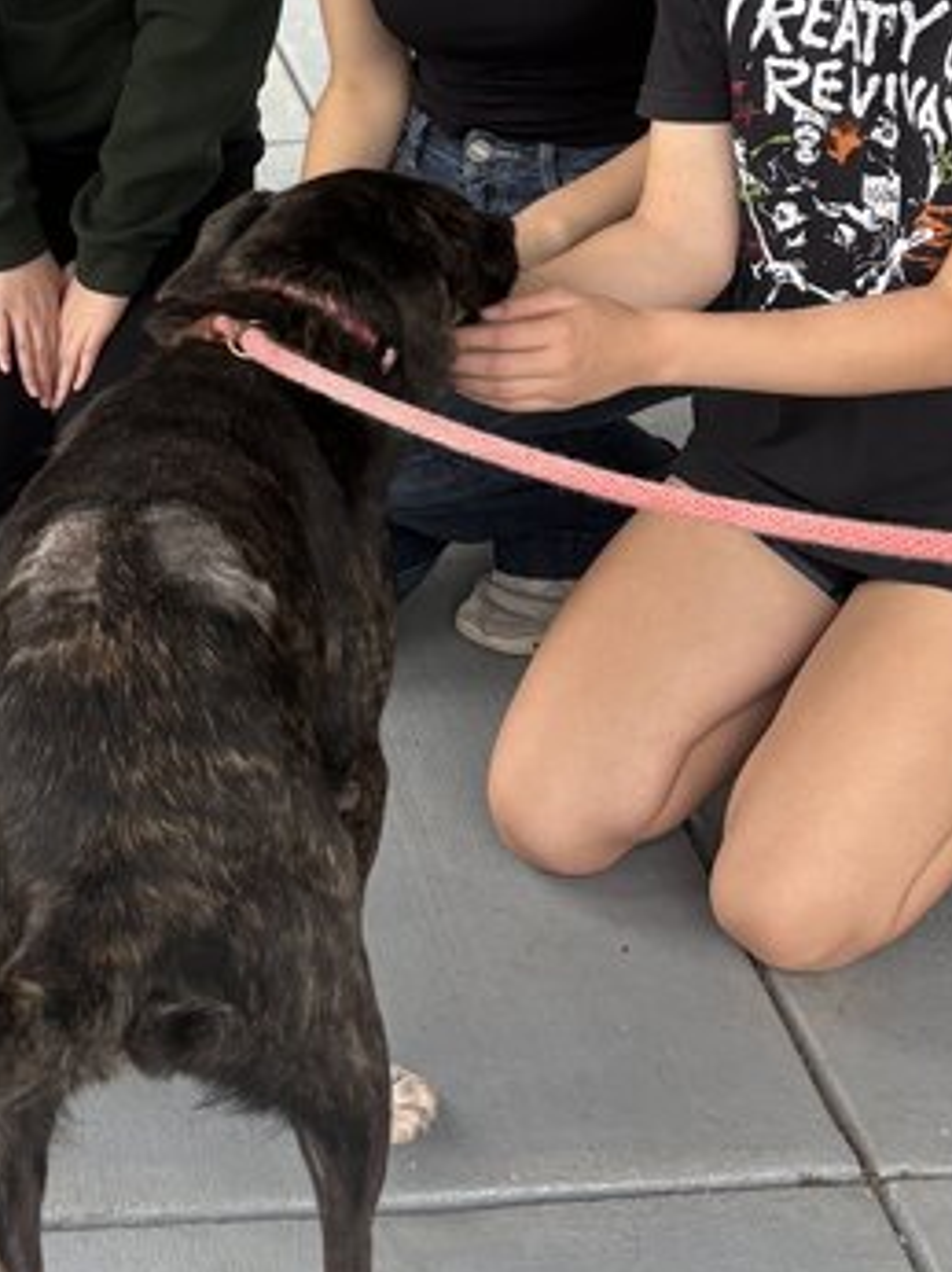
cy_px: 143
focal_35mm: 77
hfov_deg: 18.3
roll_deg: +0.9
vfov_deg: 24.7
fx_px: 2827
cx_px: -132
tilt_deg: -19.5
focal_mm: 5.96
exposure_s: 1/252
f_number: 1.6
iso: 64
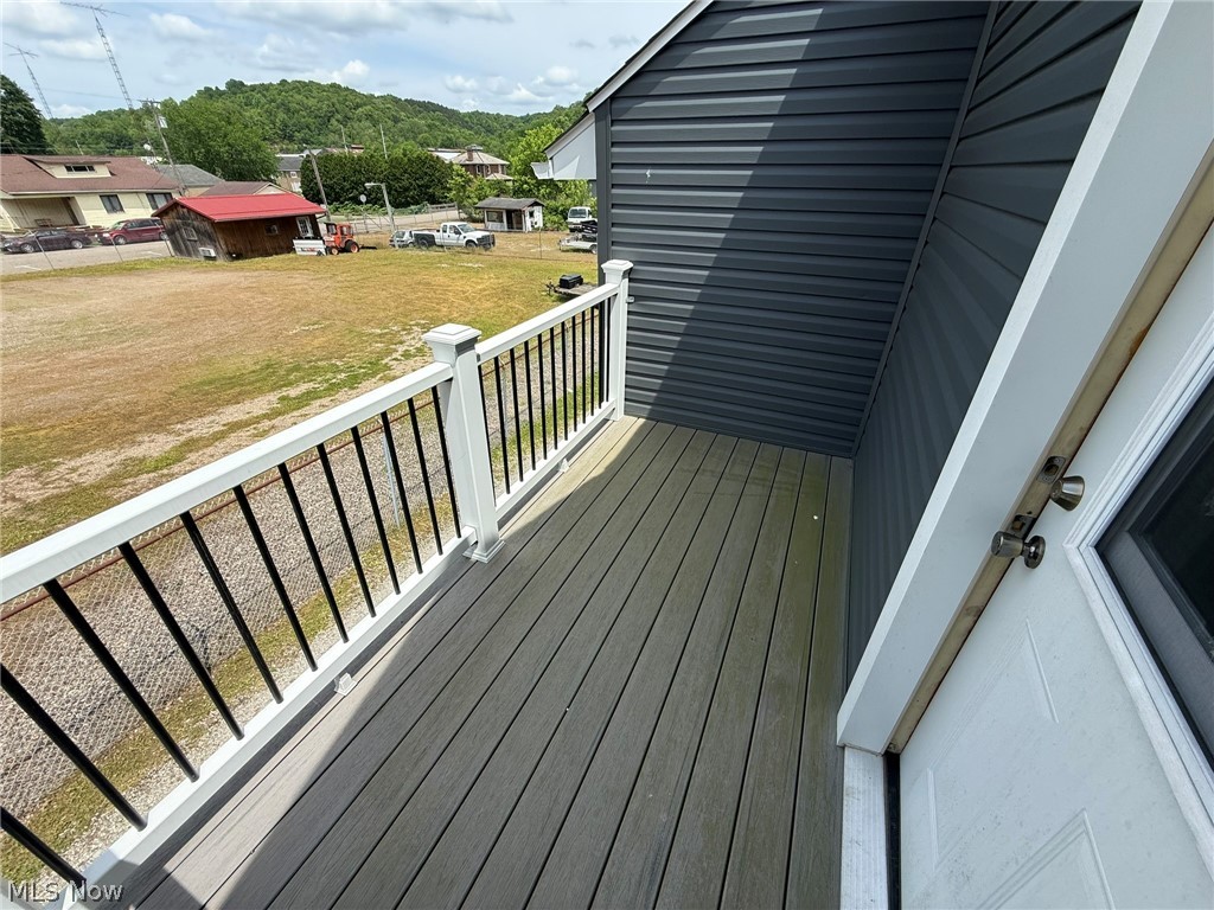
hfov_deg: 102.1
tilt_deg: -30.1
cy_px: 455
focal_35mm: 14
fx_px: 491
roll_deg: +0.3
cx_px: 607
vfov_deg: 85.7
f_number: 2.2
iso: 64
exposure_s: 1/1534
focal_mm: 2.22
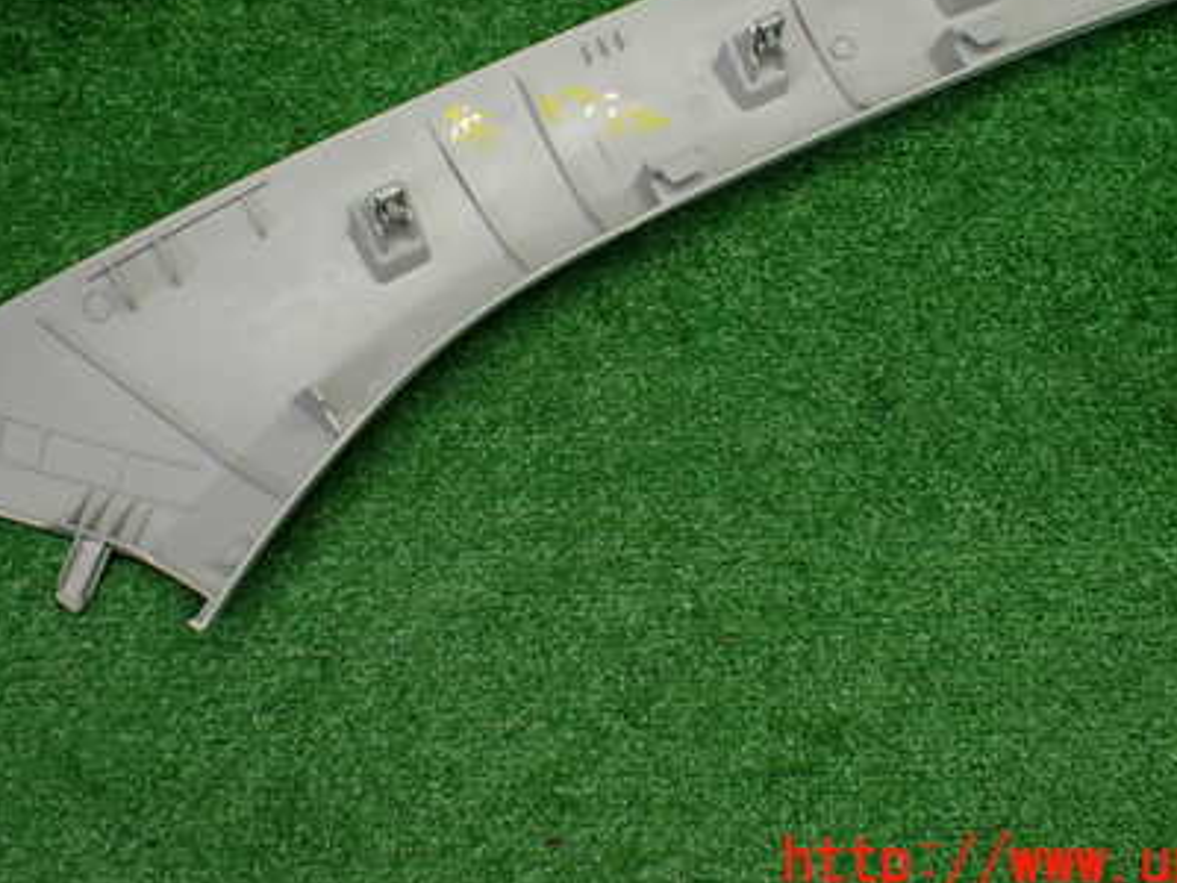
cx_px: 565
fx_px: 1530
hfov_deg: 42.1
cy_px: 238
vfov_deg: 31.7
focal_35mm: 45
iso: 250
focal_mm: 5.4
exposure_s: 1/125
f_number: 2.3
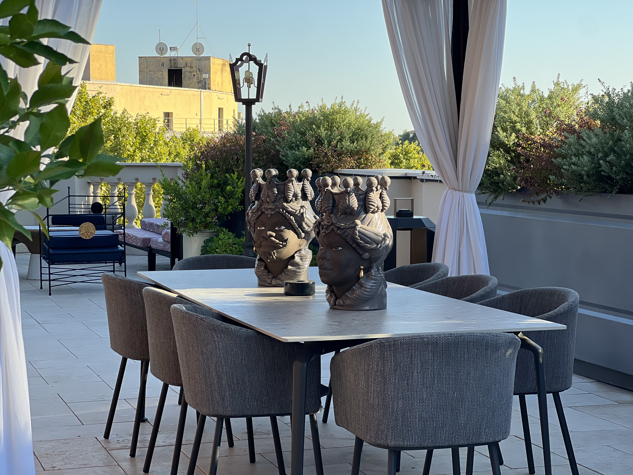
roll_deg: +0.7
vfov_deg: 19.1
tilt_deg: -3.3
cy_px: 238
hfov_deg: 25.3
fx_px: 1408
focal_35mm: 77
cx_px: 316
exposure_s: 1/166
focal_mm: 9
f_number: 2.8
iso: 40
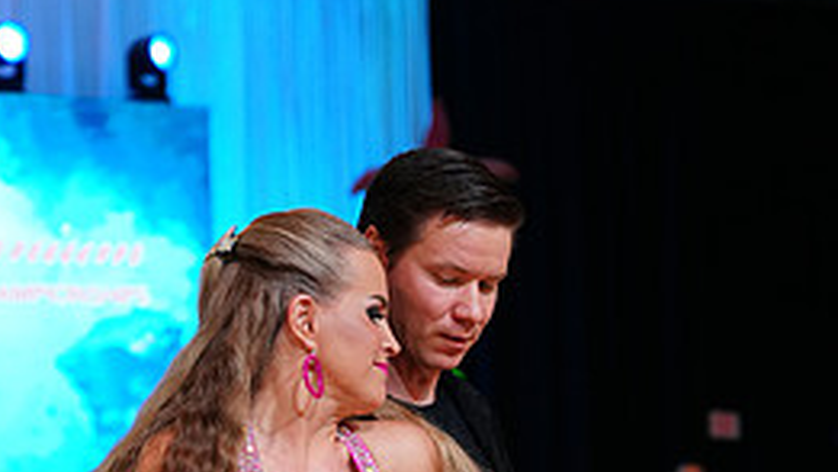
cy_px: 812
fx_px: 3467
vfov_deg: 7.6
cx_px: 397
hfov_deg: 13.8
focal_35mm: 156
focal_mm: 67
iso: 2000
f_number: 4
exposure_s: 1/400
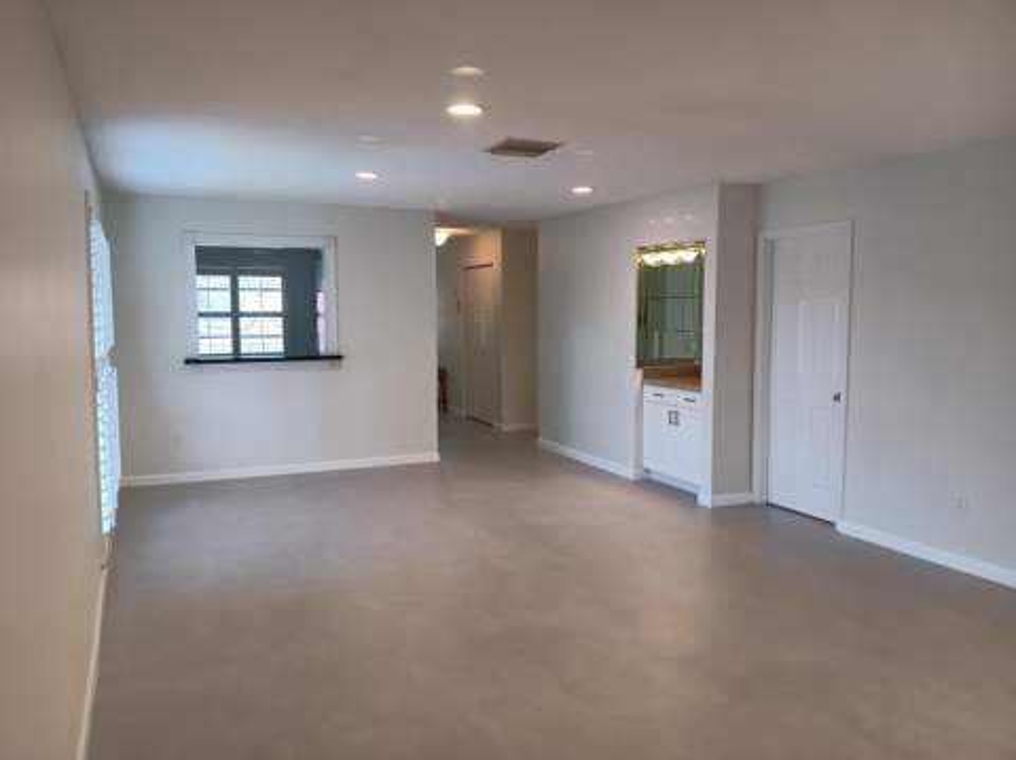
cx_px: 508
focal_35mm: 26
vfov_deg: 53.0
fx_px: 762
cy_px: 380
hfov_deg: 67.4
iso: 80
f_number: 1.8
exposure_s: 1/41.7
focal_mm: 3.98
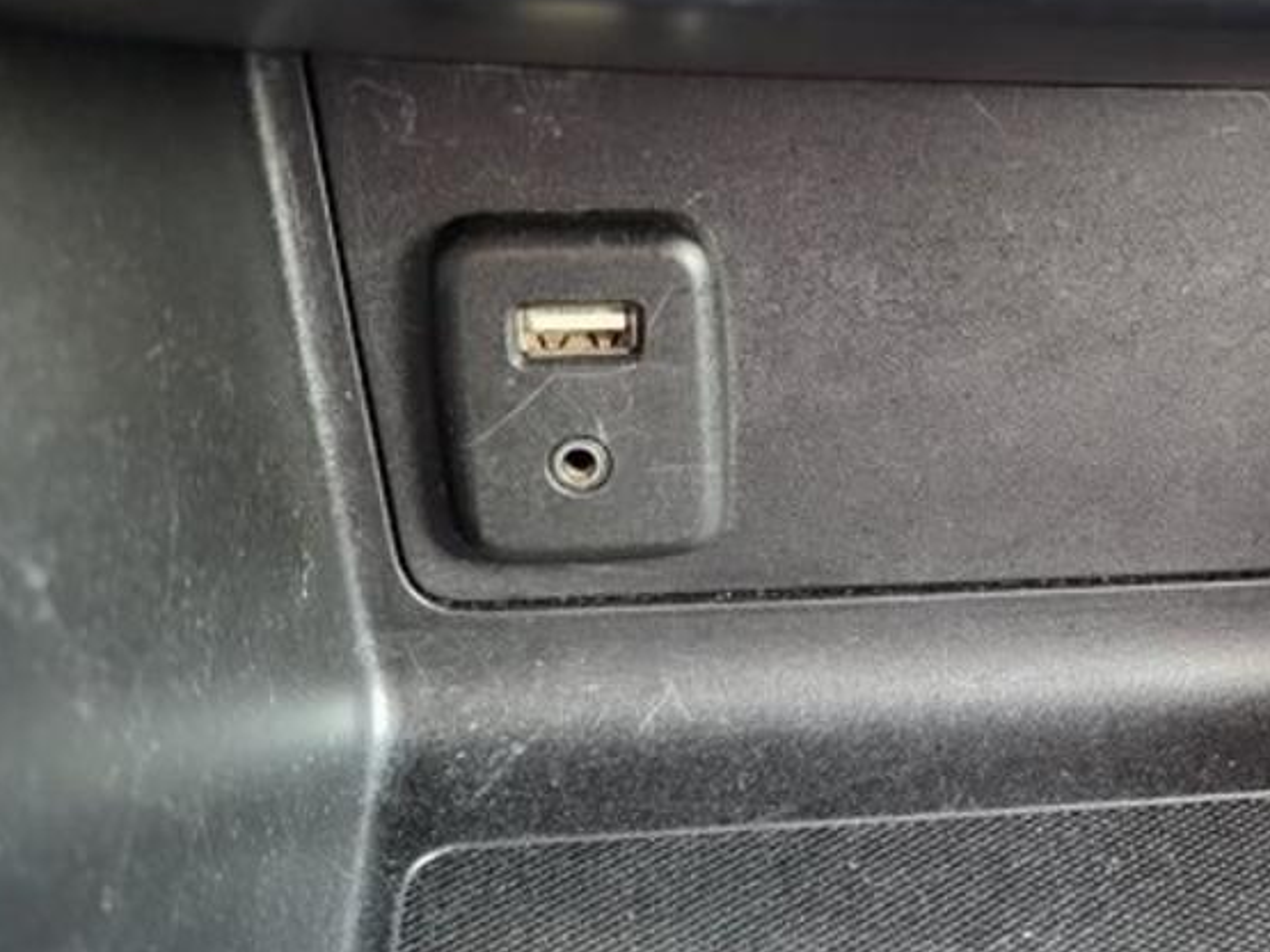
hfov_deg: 37.4
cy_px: 556
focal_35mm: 48
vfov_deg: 30.2
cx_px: 1112
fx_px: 1761
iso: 400
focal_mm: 5.4
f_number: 1.8
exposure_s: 1/40
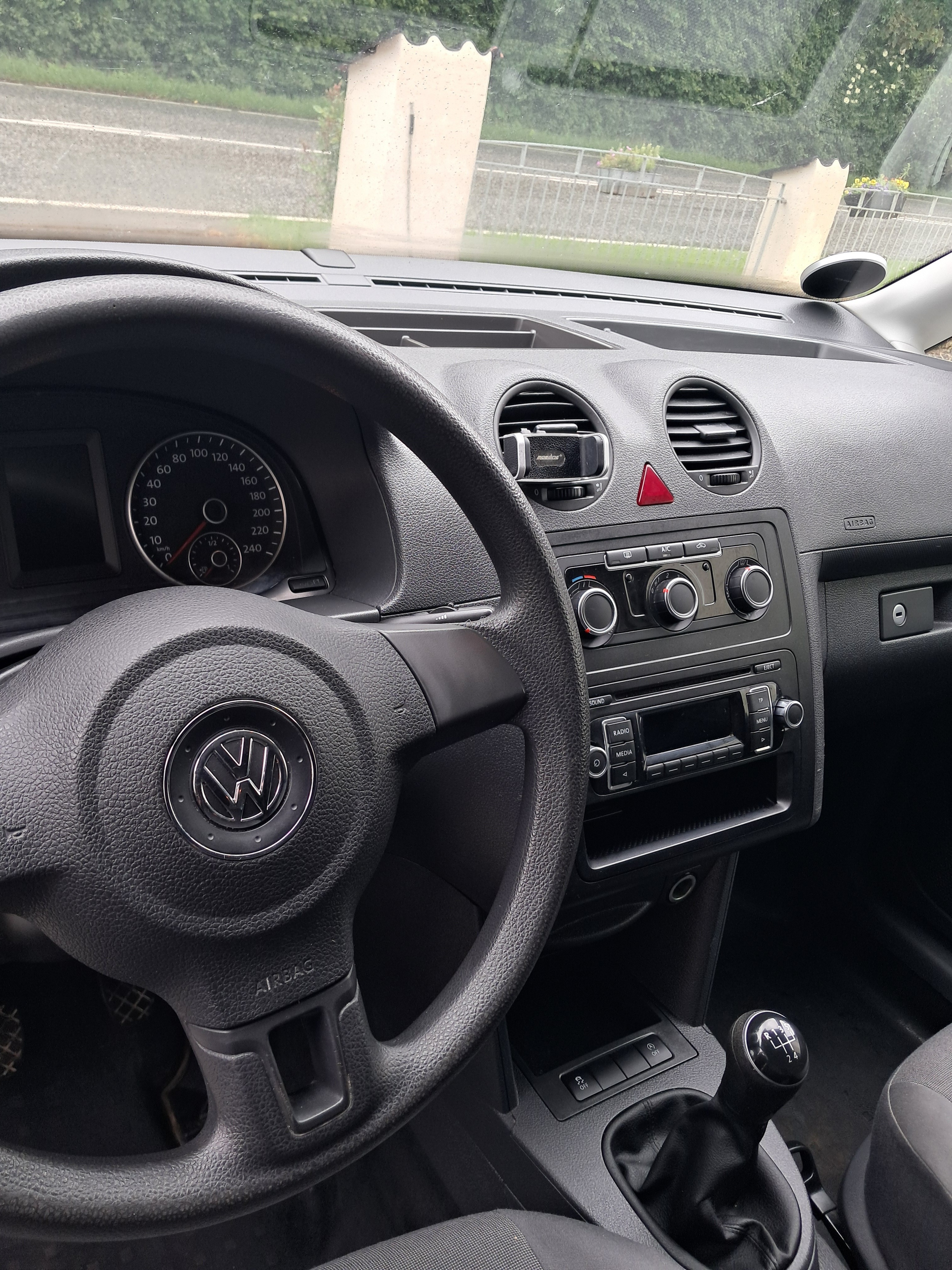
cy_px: 635
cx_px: 476
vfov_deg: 65.3
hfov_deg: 51.4
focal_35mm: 27
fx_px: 990
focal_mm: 4
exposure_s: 1/60
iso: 50
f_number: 1.8
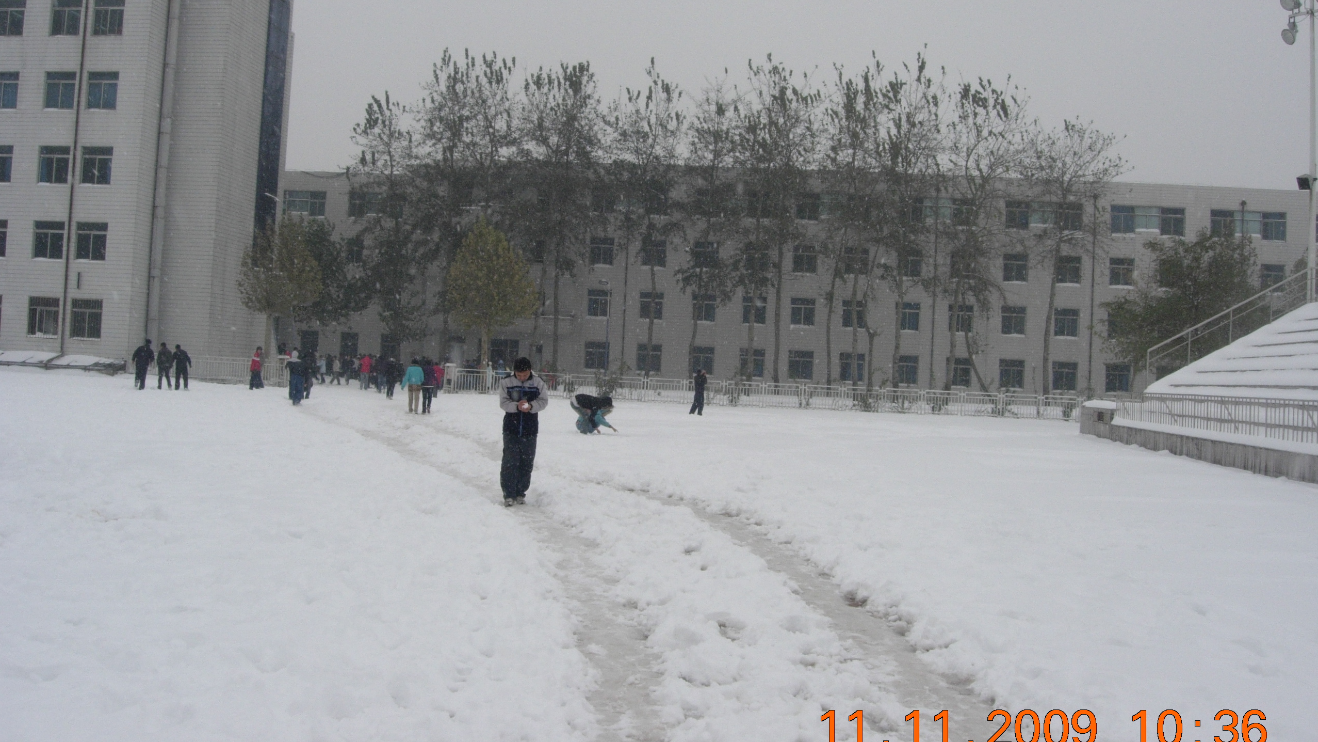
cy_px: 333
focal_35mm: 42
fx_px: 1468
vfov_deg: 28.3
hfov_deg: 48.4
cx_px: 654
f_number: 4.8
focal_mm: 7.8
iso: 64
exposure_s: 1/542
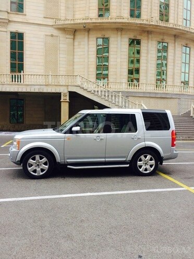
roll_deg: +0.3
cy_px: 130
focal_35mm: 29
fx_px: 217
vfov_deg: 61.7
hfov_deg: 48.2
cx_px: 97
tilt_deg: -3.0
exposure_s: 1/50
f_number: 2.2
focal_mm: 4.15
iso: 50
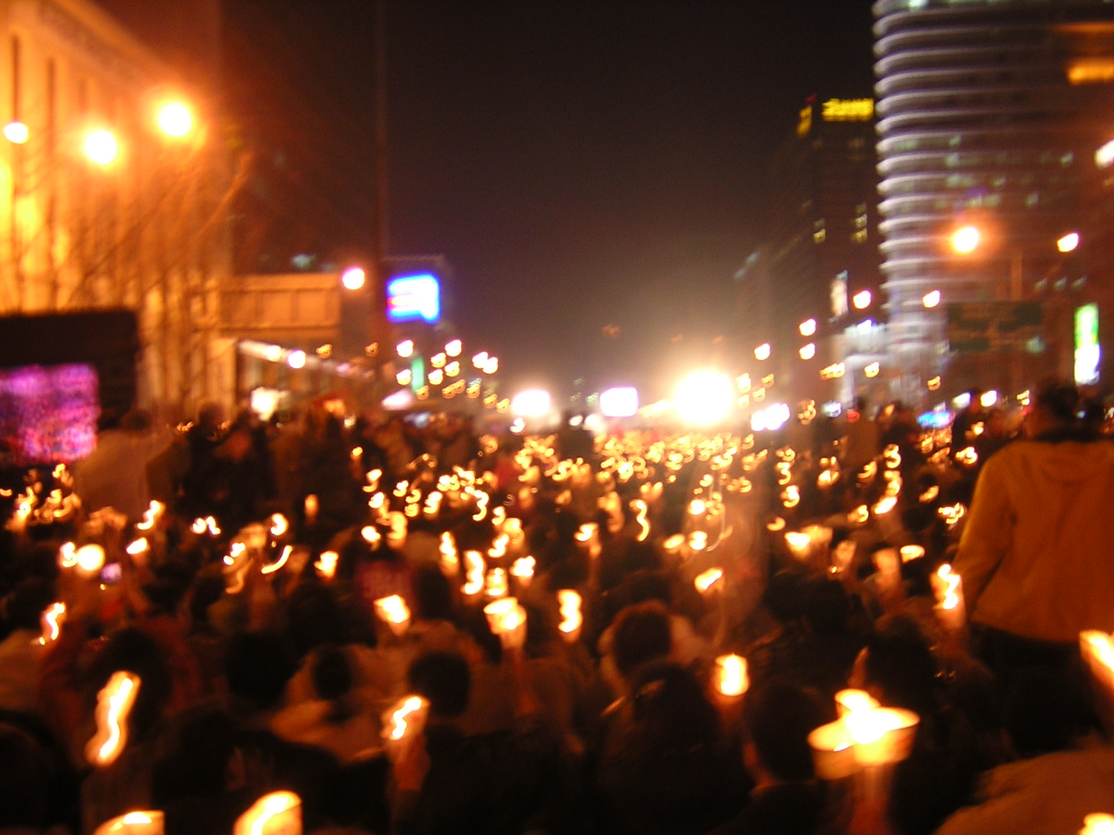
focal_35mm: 36
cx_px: 557
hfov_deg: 51.4
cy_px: 418
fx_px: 1159
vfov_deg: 39.7
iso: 116
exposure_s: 1/2.1
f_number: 2.6
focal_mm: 4.7
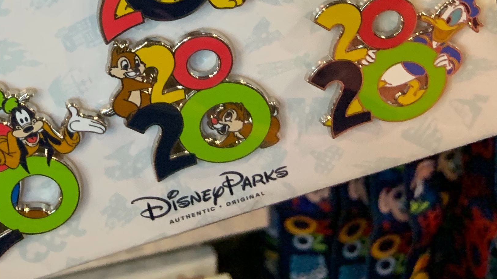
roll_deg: +4.3
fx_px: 922
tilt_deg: -17.8
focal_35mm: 70
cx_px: 89
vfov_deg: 15.9
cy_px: -136
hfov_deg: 29.4
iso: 250
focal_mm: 4.25
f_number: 1.8
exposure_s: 1/60
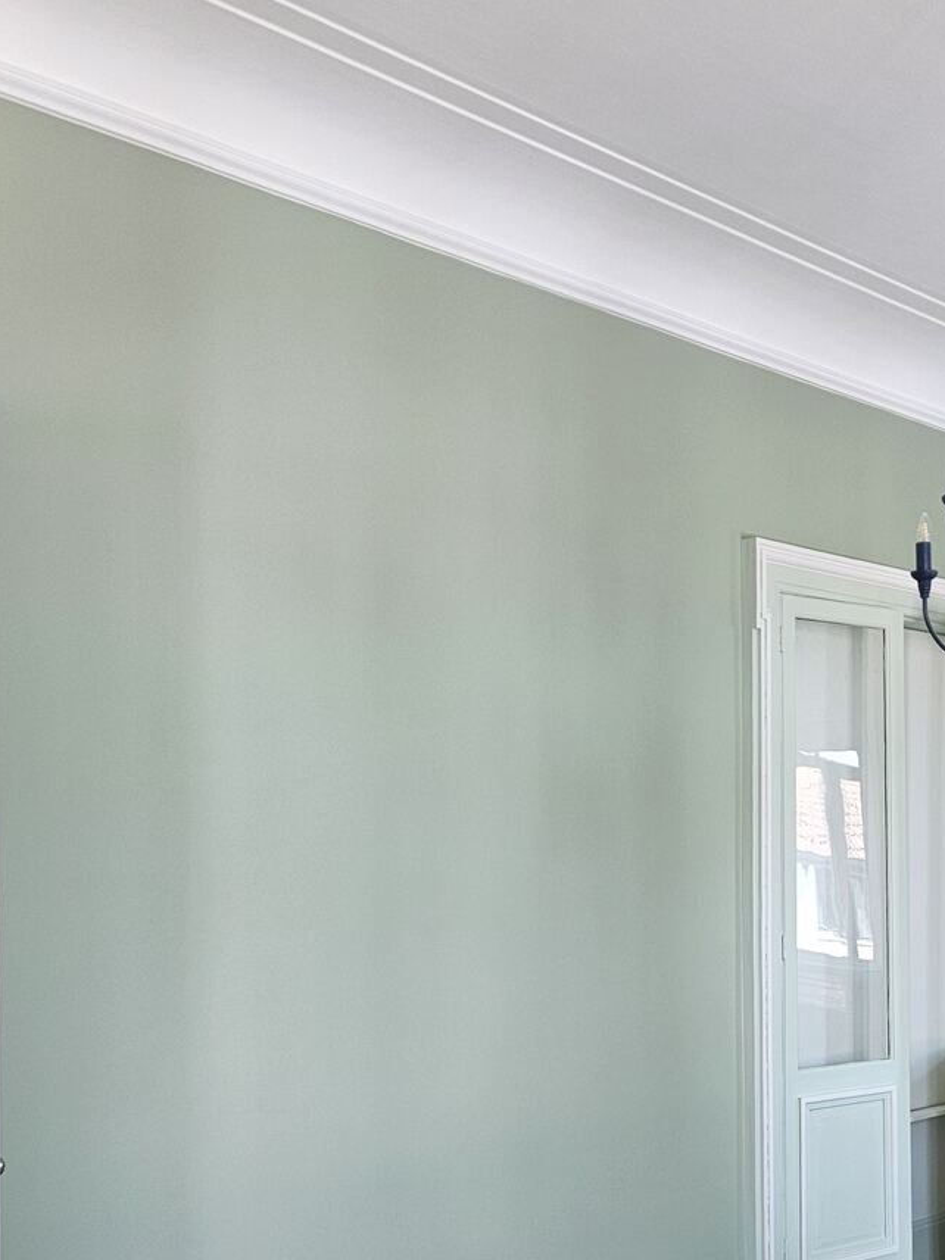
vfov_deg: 43.0
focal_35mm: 43
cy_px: 883
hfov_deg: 32.5
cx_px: 774
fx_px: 1565
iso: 125
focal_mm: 5.4
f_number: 1.8
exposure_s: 1/100
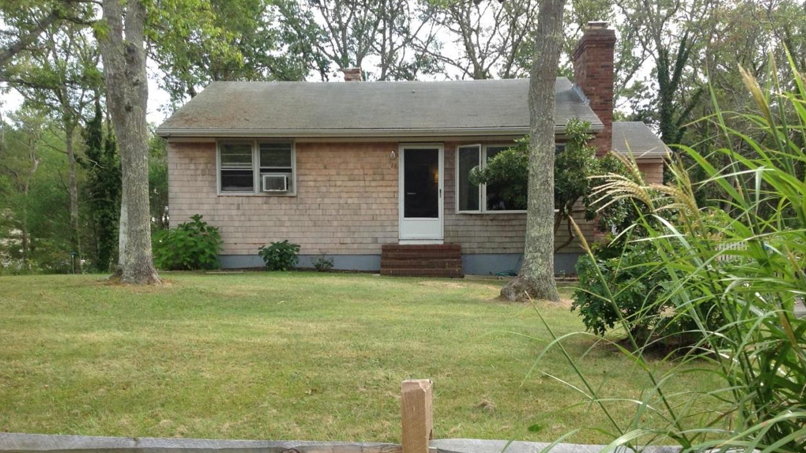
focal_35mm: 39
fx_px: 834
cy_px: 279
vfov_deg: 30.3
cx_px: 403
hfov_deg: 51.6
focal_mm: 4.28
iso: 50
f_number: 2.4
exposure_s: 1/420
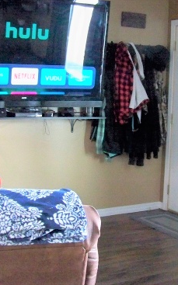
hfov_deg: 21.2
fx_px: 474
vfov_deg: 33.5
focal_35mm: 61
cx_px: 104
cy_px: 145
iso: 1250
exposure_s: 1/30
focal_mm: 5.85
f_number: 2.8
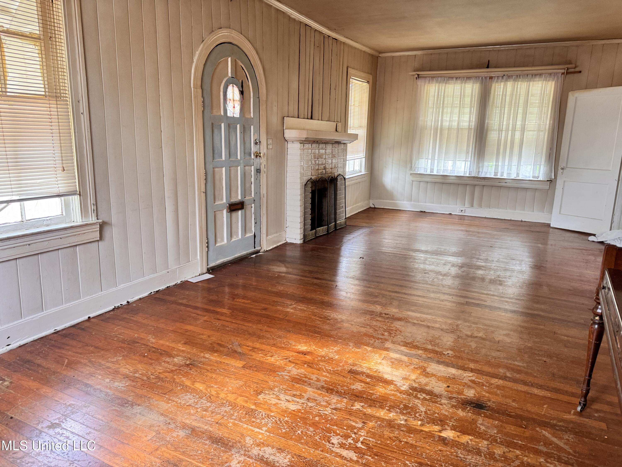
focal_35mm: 24
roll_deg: -2.8
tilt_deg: -12.4
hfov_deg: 71.6
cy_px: 234
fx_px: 431
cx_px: 311
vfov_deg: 56.8
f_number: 1.78
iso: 250
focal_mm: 6.76
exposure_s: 1/60
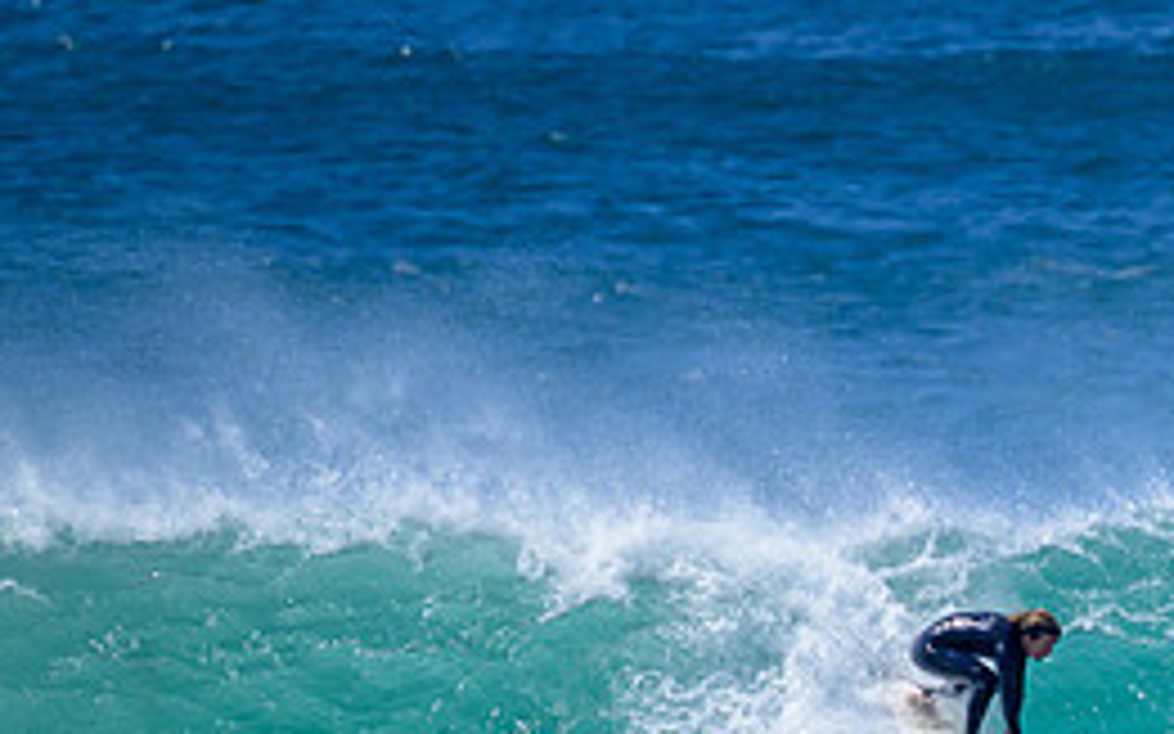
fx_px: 40625
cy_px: 849
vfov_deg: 1.0
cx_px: 1250
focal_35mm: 1270
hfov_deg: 1.7
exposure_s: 1/2000
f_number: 8
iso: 640
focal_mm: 560
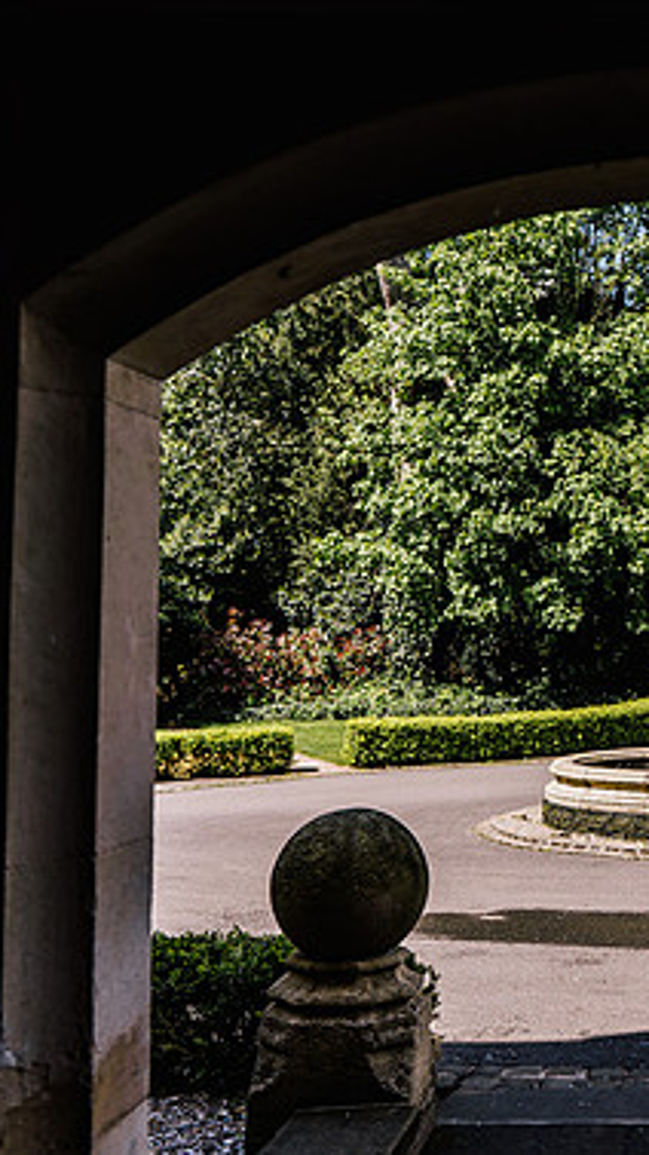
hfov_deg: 23.8
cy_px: 565
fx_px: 1438
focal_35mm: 47
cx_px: 719
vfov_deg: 43.7
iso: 125
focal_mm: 28
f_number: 5
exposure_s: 1/250
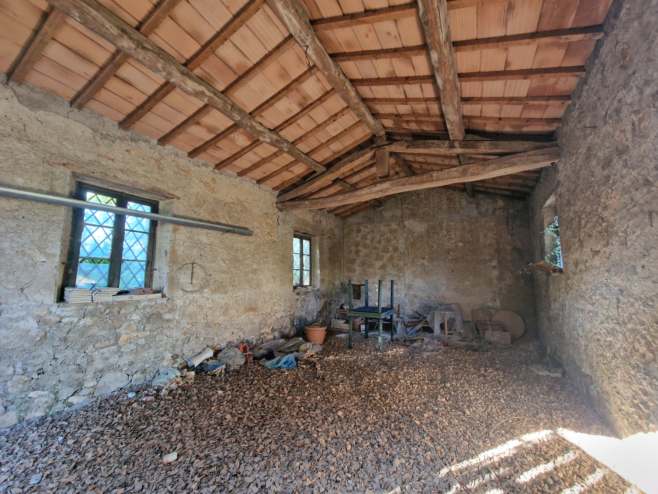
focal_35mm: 13
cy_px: 247
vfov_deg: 89.9
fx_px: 247
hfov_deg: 106.2
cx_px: 329
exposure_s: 1/50
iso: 400
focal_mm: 2.2
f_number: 2.2
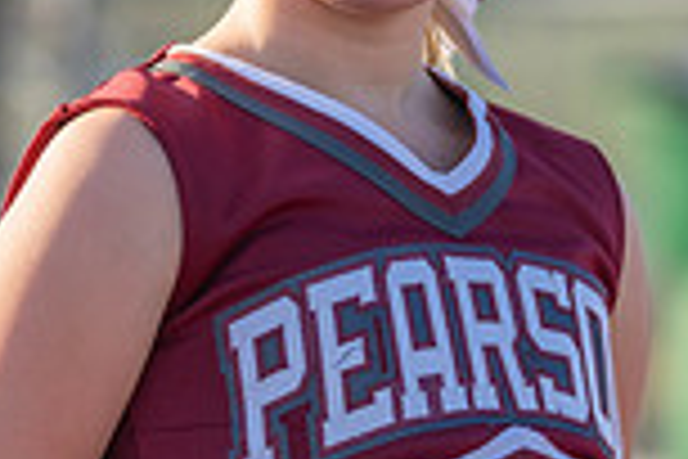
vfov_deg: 3.0
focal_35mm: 458
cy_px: 128
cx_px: 382
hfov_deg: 4.5
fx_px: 8752
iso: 100
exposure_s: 1/1000
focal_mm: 121
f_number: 2.8
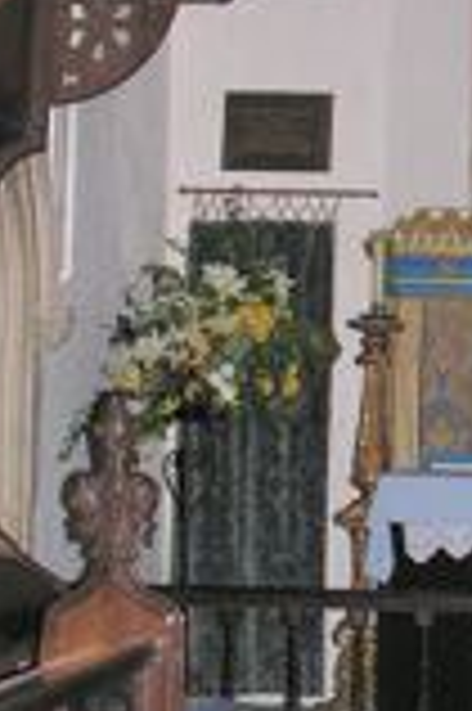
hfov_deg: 12.4
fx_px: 2089
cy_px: 256
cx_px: 650
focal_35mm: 106
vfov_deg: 19.3
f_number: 2.8
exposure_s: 1/60.1
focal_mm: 8.9
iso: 153
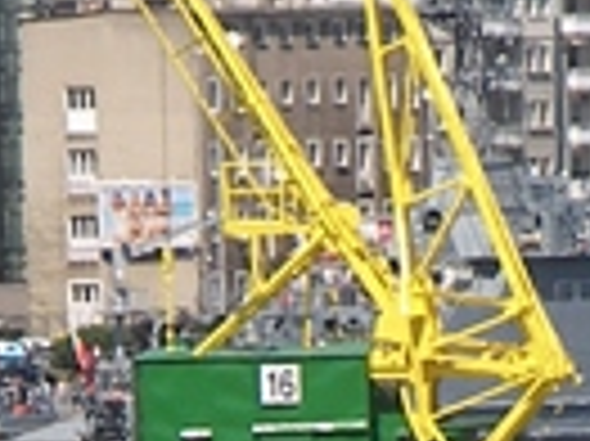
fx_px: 17846
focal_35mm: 1048
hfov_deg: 1.9
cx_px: 392
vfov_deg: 1.4
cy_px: 644
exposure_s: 1/500
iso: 50
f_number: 4
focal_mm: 28.7
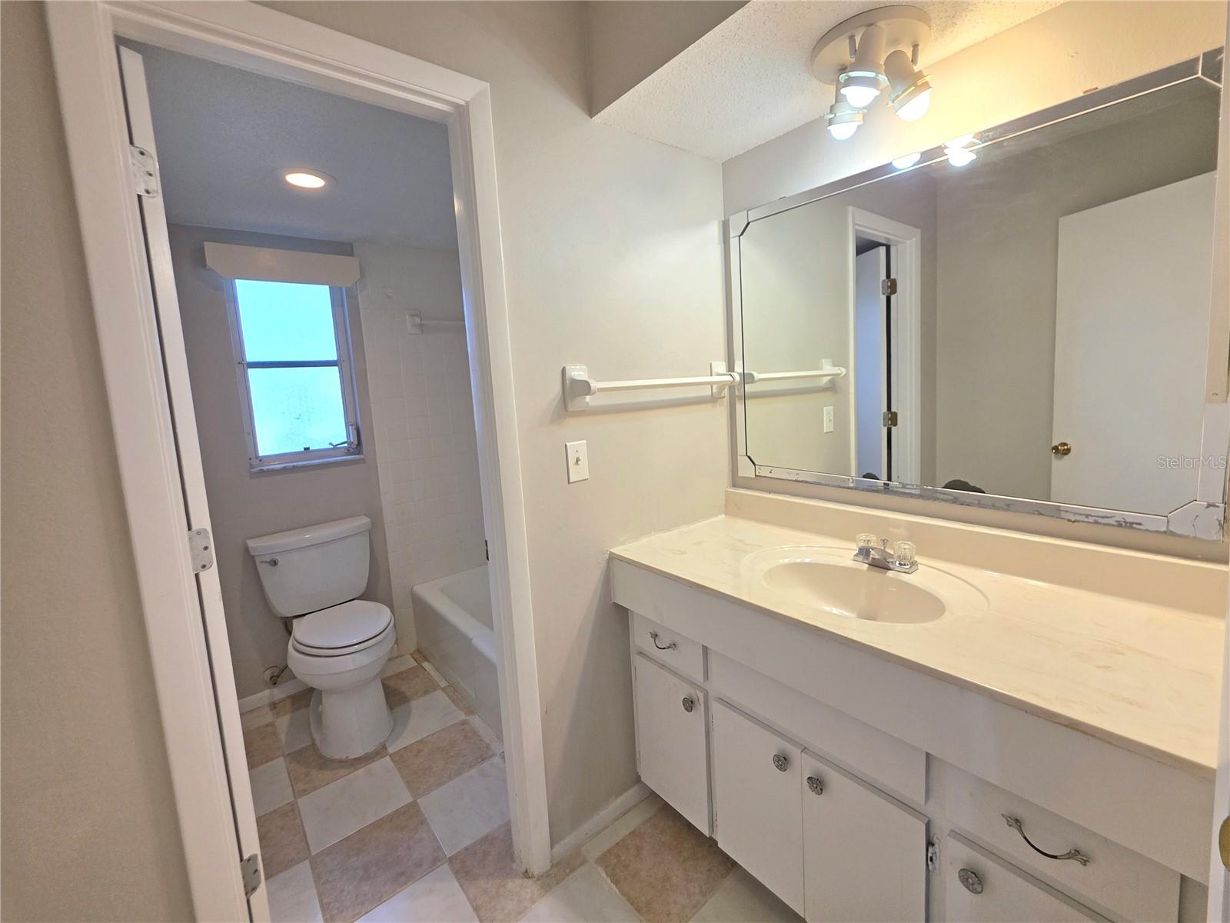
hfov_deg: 106.2
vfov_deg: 89.9
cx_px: 615
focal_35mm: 13
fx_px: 462
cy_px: 462
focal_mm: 2.2
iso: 100
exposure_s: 1/120
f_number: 1.9
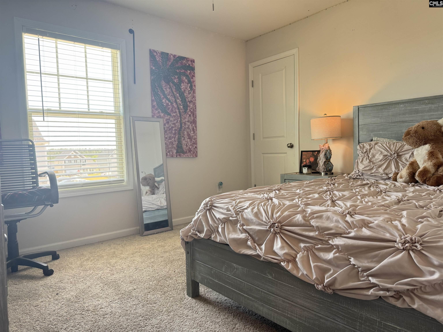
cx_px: 222
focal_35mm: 24
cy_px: 166
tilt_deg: -4.0
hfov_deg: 71.6
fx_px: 307
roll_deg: +1.7
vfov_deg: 56.8
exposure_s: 1/60
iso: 125
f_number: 1.78
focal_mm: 6.76
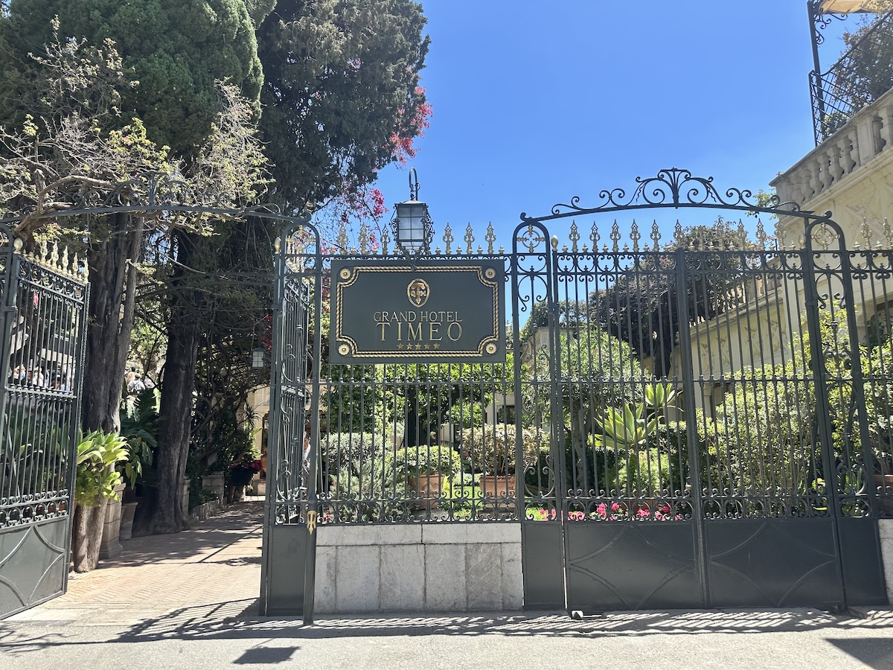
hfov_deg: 71.6
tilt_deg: +4.4
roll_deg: +2.1
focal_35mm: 24
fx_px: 619
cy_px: 335
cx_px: 446
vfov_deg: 56.8
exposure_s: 1/2410
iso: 80
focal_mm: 6.86
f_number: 1.78
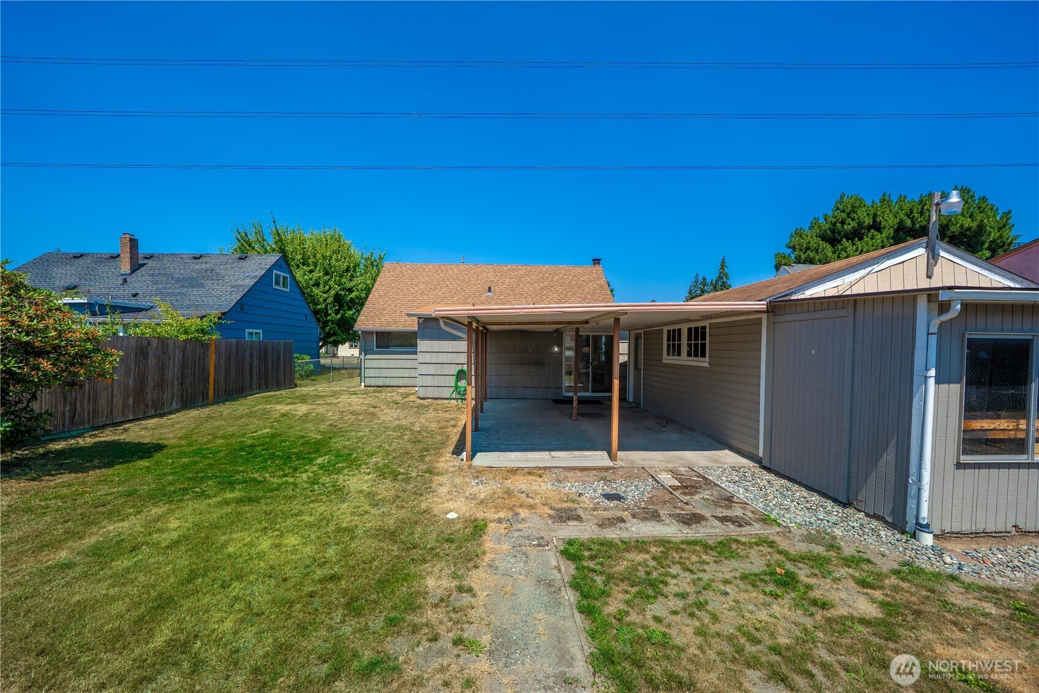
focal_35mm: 13
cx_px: 520
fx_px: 375
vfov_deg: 85.4
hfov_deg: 108.3
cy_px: 346
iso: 100
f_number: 6.3
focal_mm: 13
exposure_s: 1/320
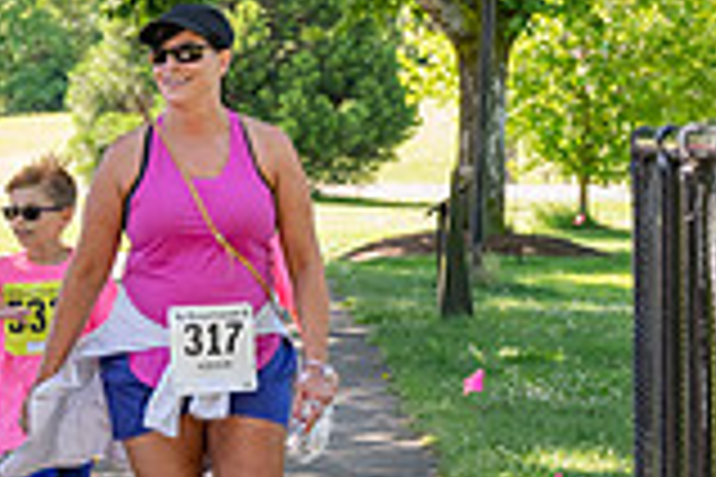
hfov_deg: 7.8
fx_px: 5230
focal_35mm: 263
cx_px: 293
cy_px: 94
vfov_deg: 5.2
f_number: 4
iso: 500
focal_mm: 48
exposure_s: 1/400
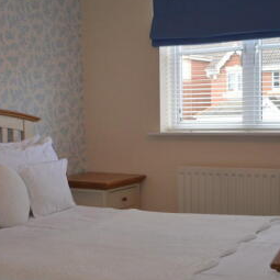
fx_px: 540
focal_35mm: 59
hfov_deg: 28.8
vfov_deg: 29.0
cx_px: 86
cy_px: 172
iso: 360
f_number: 3.5
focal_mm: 18
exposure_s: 1/125
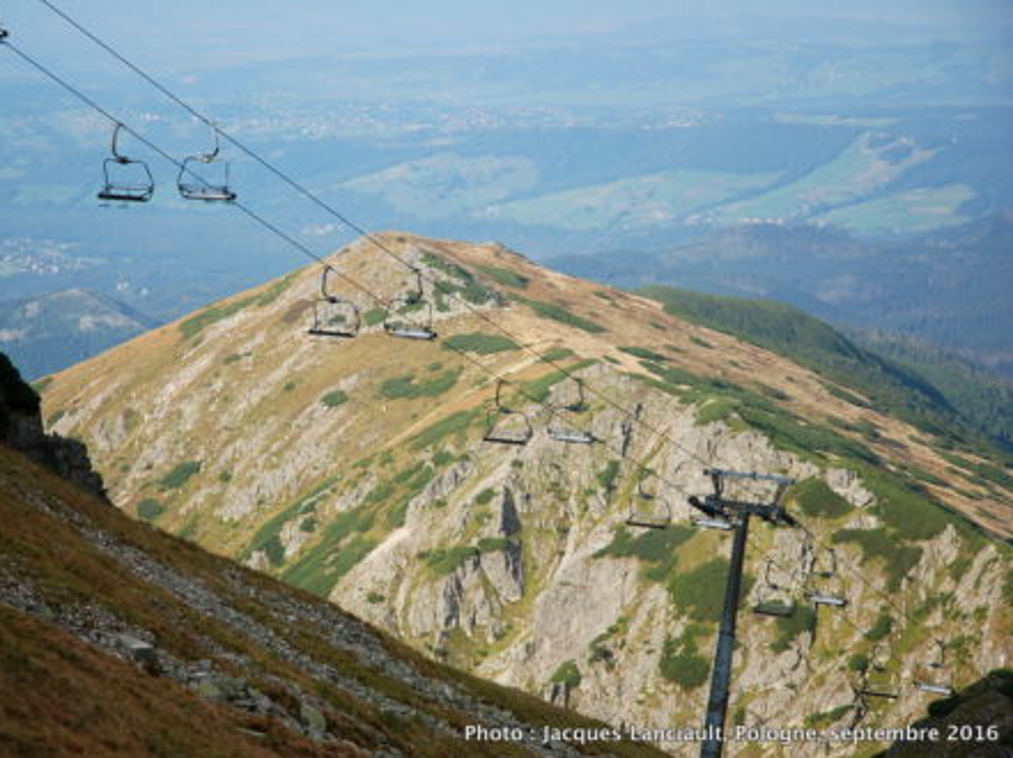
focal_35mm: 107
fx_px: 3115
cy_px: 382
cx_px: 453
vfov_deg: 13.9
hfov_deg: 18.5
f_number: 4.5
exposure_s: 1/320
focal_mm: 65
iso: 100
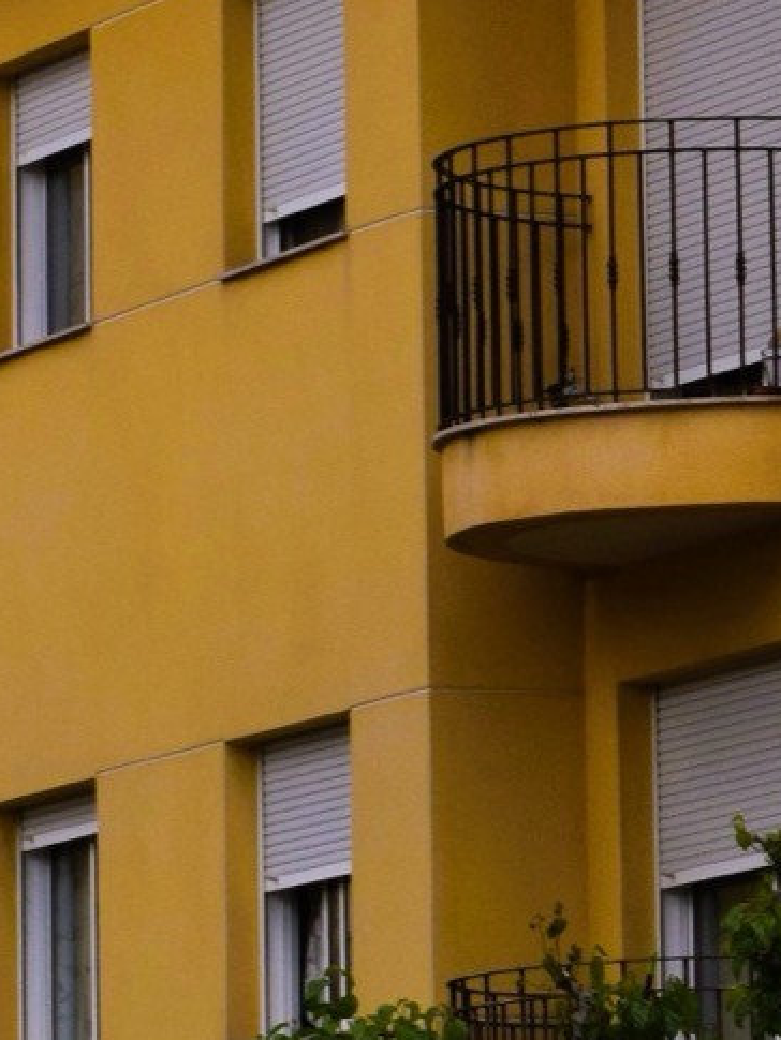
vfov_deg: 7.6
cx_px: 56
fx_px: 7866
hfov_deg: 5.7
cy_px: 154
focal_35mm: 262
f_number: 11
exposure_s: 1/500
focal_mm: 55
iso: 200
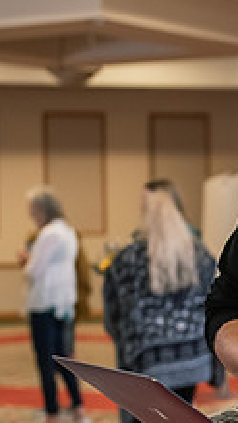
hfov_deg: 8.3
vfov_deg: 14.9
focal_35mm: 144
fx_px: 1617
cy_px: 254
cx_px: 327
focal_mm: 52
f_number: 3.2
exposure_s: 1/200
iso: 2000
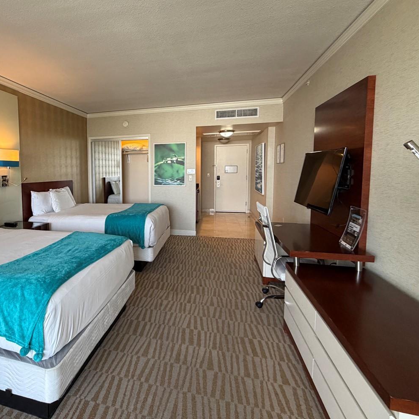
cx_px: 132
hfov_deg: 72.1
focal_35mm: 20
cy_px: 192
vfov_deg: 74.7
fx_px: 274
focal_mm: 2.22
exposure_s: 1/120
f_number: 2.2
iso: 250
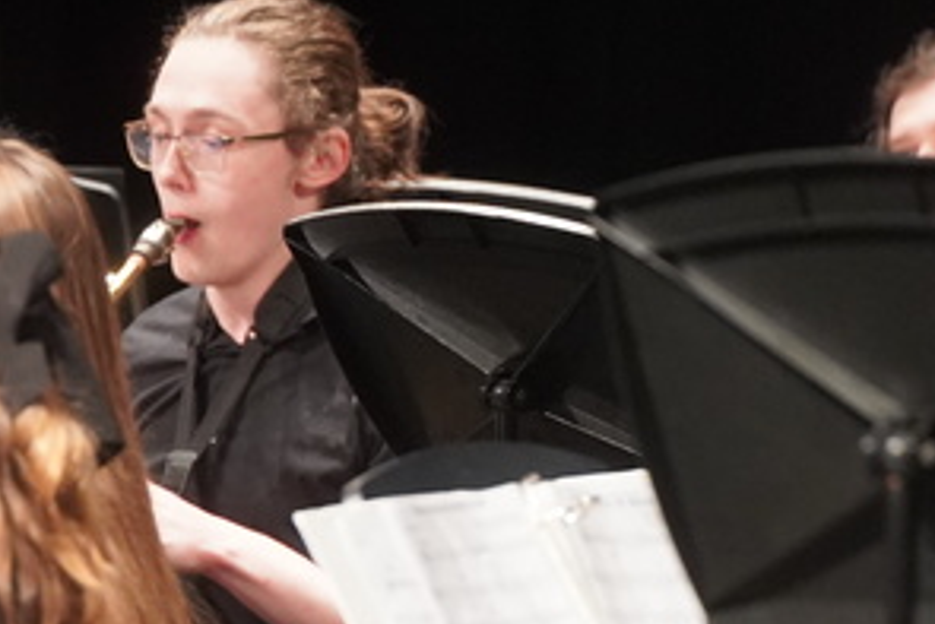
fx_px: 16214
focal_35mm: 624
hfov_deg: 3.3
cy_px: 955
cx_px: -564
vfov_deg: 2.2
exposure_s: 1/200
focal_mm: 180
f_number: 4
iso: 5000
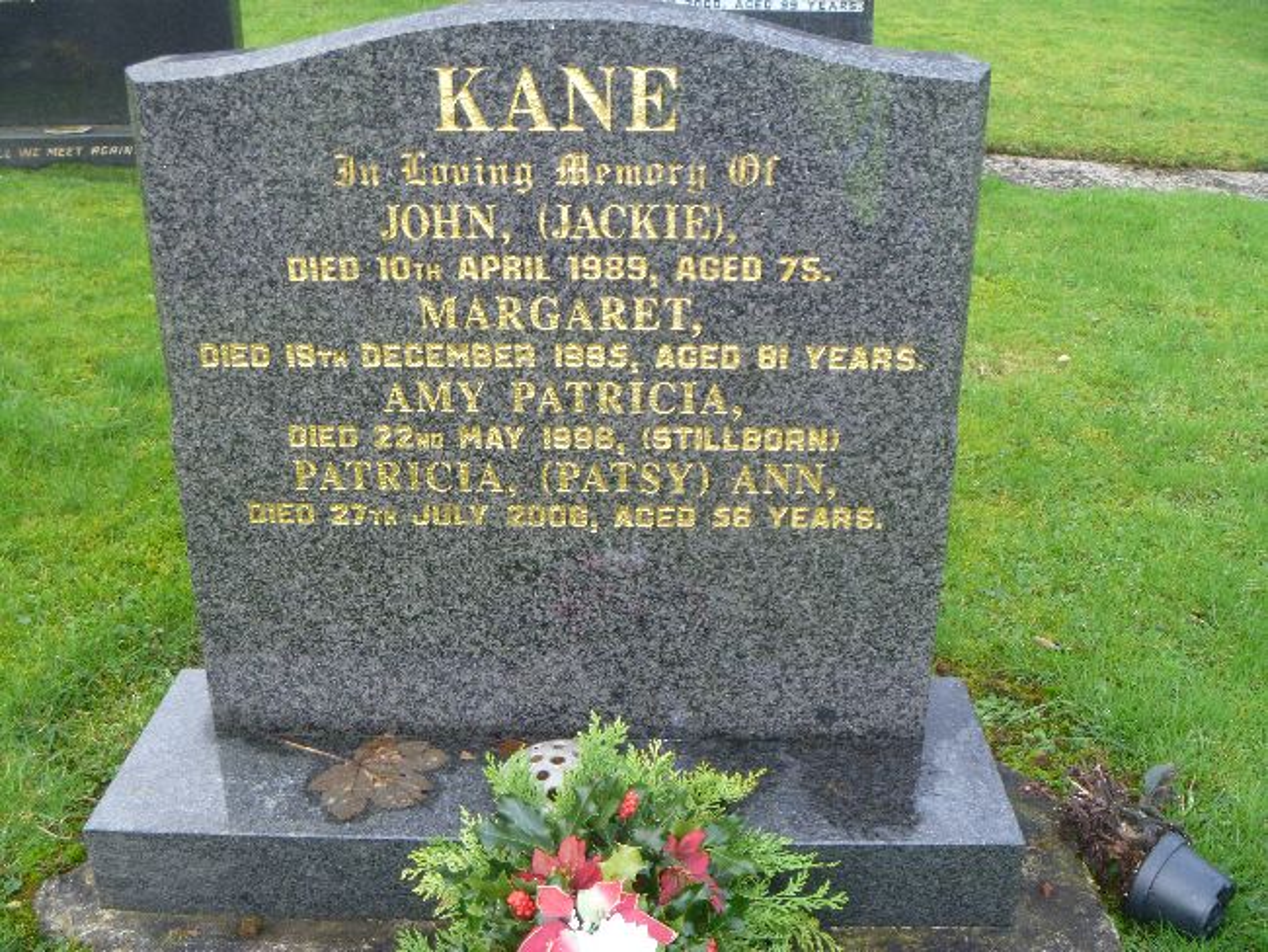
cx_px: 634
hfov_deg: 52.6
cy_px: 476
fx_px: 1283
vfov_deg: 40.7
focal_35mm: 35
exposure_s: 1/60
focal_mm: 6.3
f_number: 3.5
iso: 100
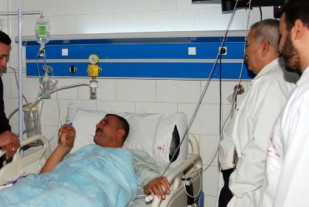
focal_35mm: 60
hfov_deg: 32.9
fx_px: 515
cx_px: 90
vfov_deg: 22.7
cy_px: 106
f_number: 5.6
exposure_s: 1/180
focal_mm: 28
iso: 200
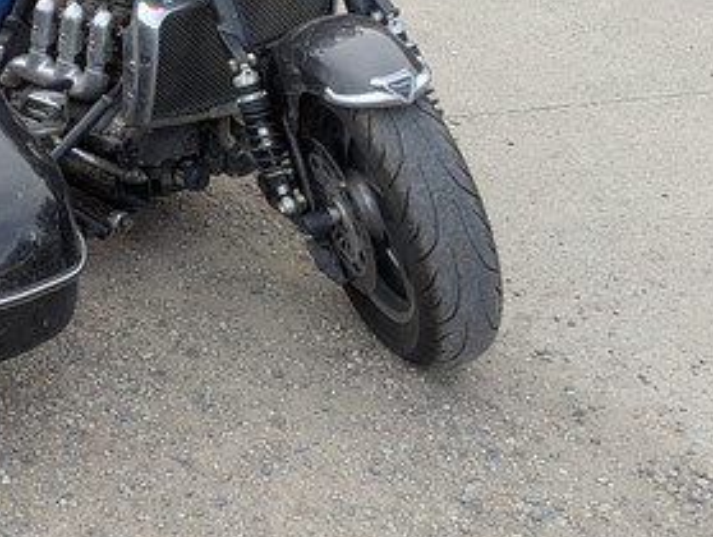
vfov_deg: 26.1
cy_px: 102
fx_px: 1134
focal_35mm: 55
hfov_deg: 31.7
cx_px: -31
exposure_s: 1/204
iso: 45
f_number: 1.85
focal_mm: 6.81
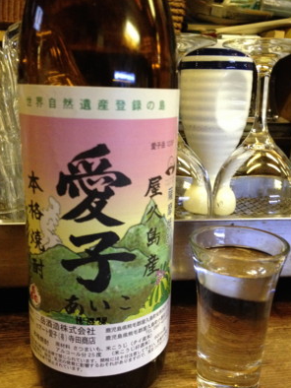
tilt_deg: -16.9
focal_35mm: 40
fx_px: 448
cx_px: 155
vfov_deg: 46.8
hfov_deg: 36.0
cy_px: 205
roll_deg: -0.9
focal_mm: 4.28
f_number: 2.4
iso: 320
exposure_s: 1/15
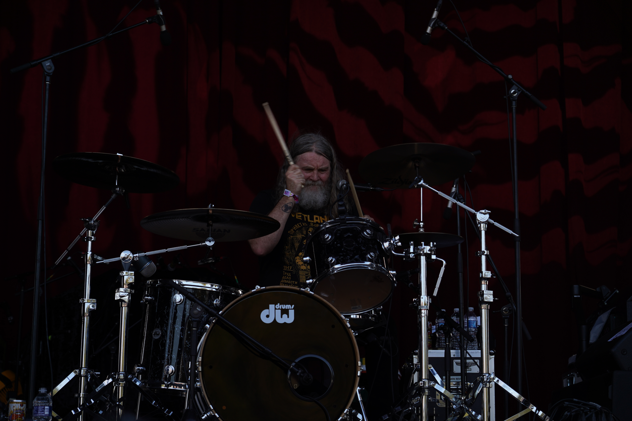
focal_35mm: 87
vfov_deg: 15.7
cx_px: 316
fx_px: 1527
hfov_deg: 23.4
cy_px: 210
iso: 100
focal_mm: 87
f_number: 5
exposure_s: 1/250
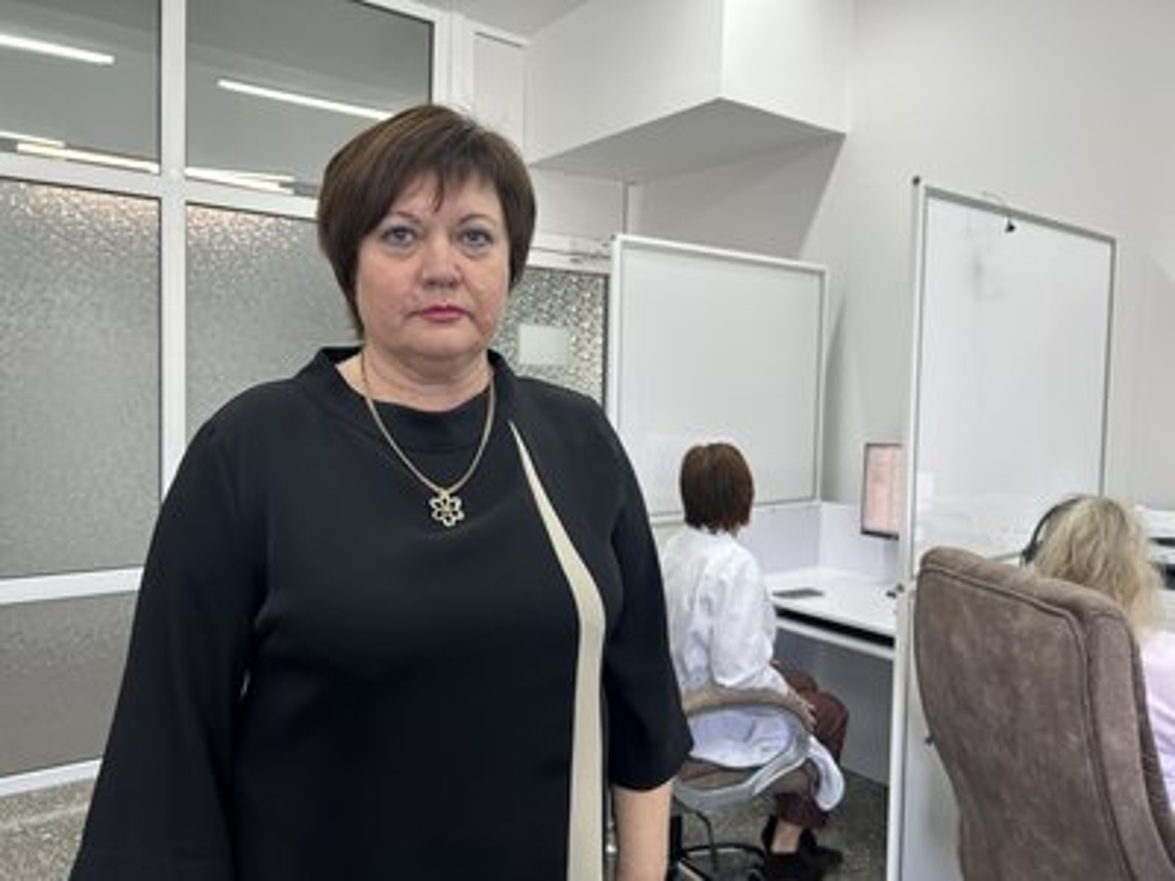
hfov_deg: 67.3
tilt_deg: -3.7
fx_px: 883
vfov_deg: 53.1
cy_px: 440
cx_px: 588
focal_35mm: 26
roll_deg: -1.1
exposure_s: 1/100
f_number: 1.5
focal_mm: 5.7
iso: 80
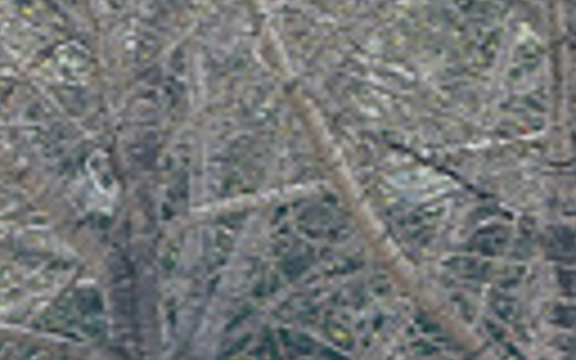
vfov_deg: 0.8
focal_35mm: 1552
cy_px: 862
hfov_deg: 1.4
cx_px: 230
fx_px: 24363
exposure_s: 1/400
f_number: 5.6
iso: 160
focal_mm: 336
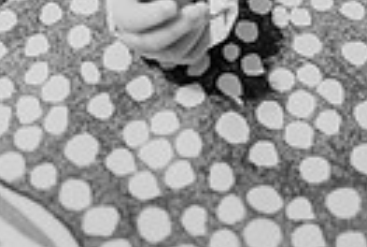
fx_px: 1083
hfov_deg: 19.1
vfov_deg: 11.5
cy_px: -268
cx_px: 275
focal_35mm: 106
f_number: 2.2
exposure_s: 1/160
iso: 800
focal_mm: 24
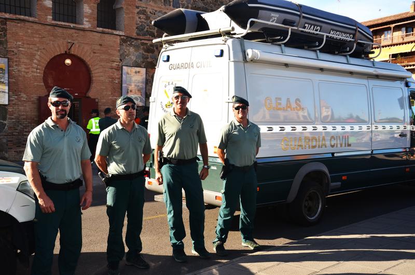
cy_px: 138
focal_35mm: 42
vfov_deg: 31.8
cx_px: 208
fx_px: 483
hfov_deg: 46.5
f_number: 6.3
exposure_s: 1/250
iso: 250
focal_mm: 28
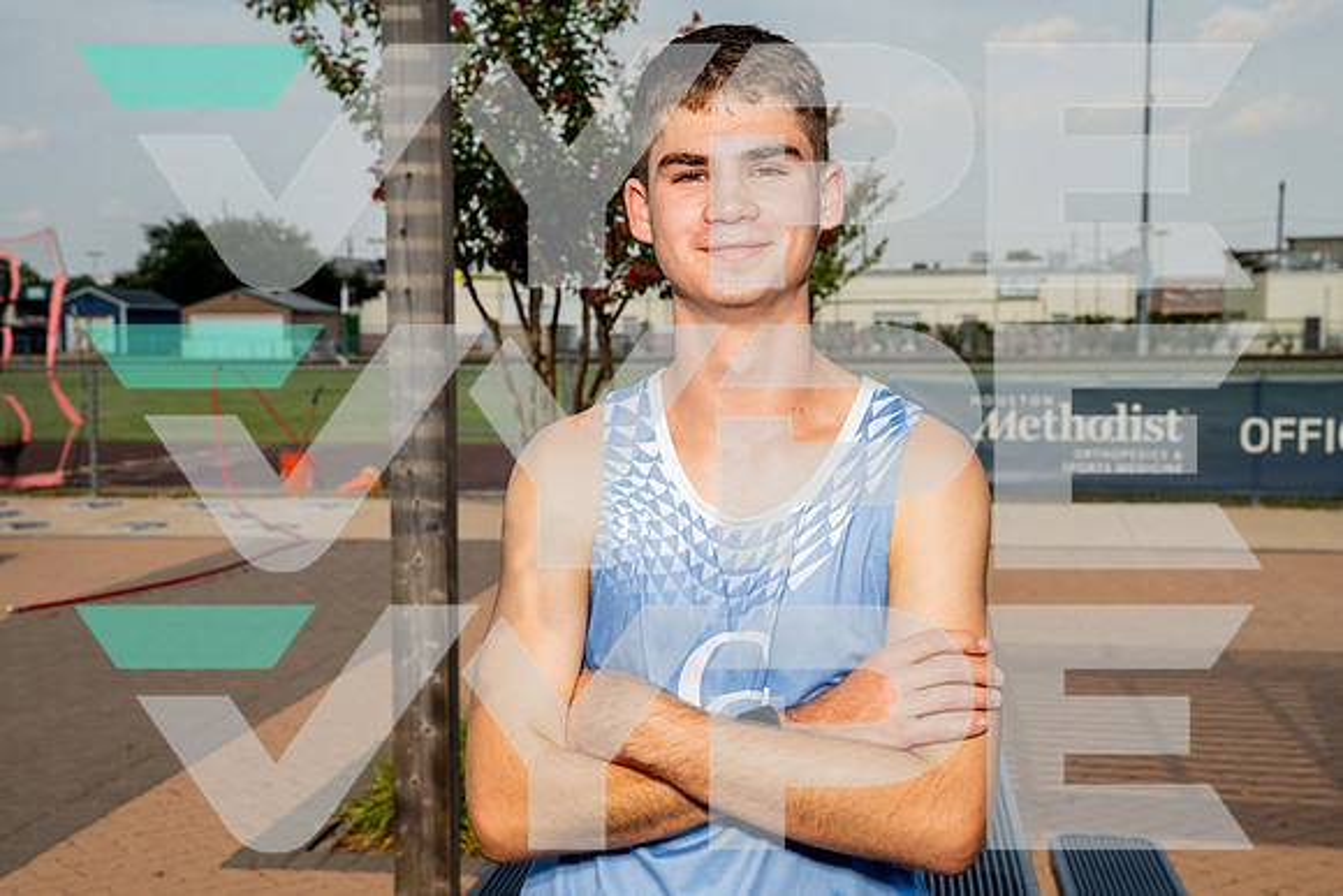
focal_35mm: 51
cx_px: 657
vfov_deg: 26.4
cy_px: 447
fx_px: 1907
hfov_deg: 38.8
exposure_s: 1/250
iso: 125
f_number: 8
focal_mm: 49
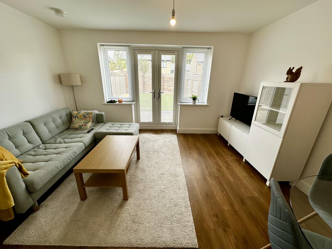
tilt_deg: -18.6
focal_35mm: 14
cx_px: 166
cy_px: 124
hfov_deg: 102.1
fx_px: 134
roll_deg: -1.2
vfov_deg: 85.7
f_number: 2.2
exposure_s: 1/105
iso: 40
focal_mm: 2.22
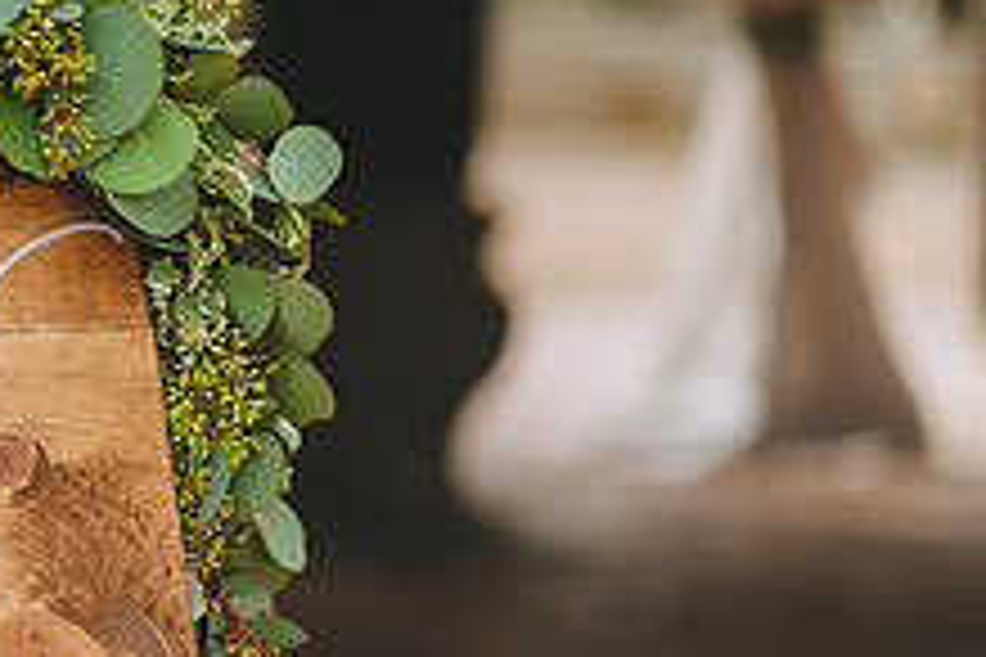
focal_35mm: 225
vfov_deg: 6.1
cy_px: 277
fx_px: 6162
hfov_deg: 9.0
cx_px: -266
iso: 100
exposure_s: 1/2000
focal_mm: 85
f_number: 2
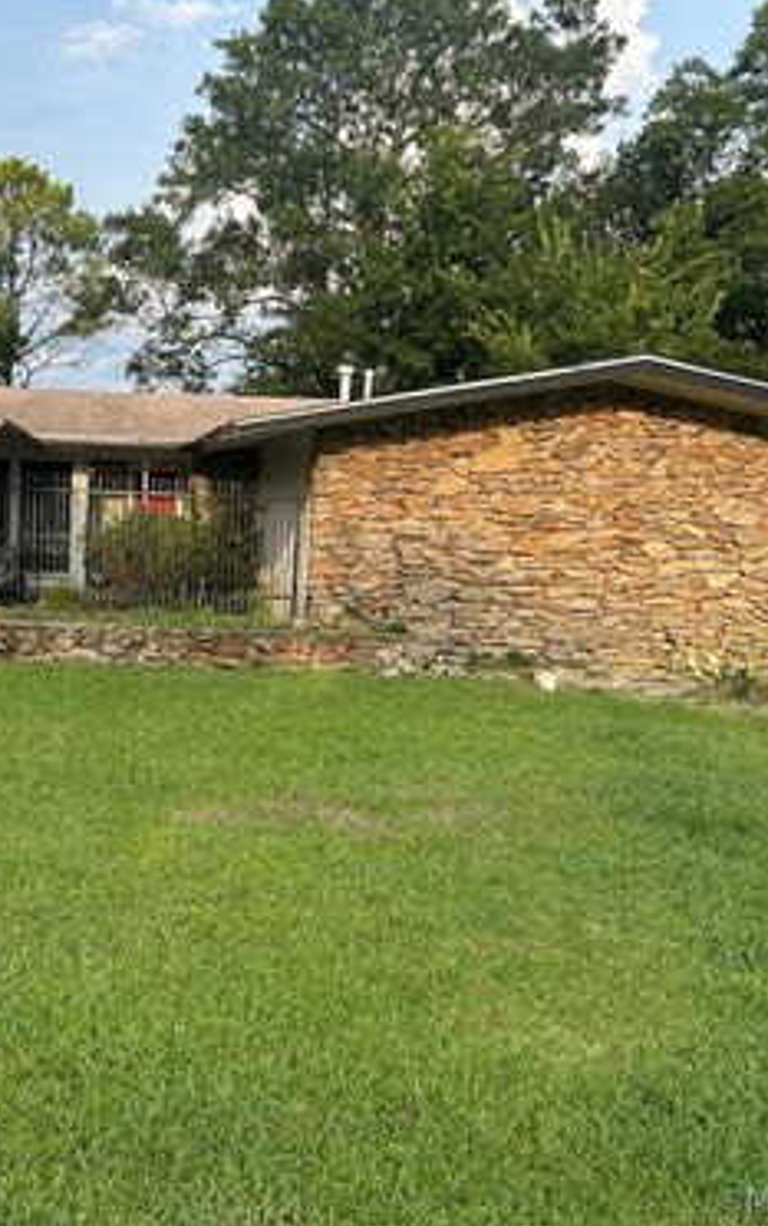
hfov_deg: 33.2
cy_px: 611
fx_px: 1237
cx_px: 119
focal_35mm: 37
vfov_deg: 52.7
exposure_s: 1/1326
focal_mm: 5.7
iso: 50
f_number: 1.5
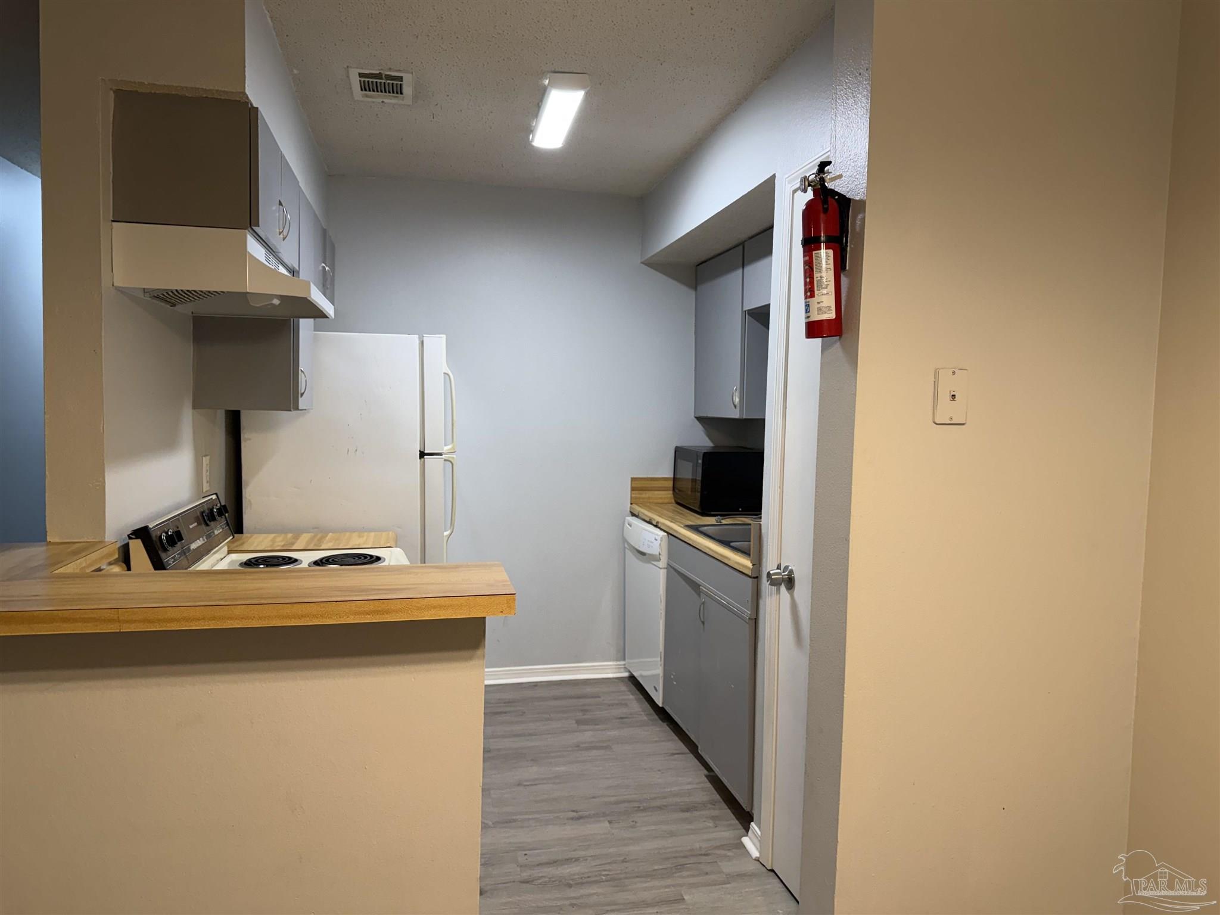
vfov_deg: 56.8
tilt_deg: -1.8
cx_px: 610
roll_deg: -0.7
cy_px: 458
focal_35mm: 24
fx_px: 846
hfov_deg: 71.6
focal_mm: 6.76
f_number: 1.78
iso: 160
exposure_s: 1/120
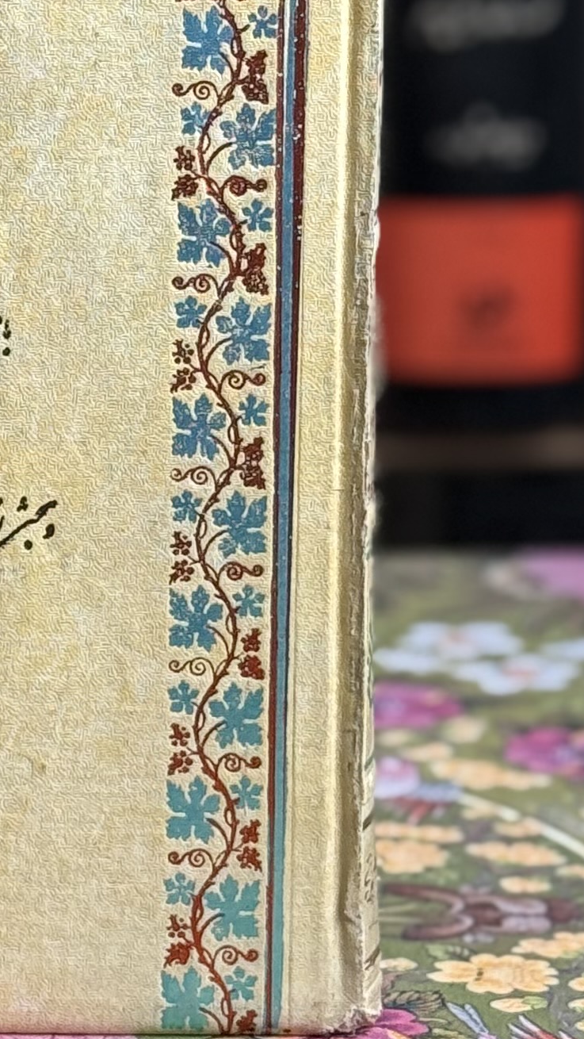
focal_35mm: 161
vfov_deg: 13.3
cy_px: 273
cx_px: -49
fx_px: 4432
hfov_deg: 7.5
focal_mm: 6.76
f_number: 1.78
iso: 80
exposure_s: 1/100
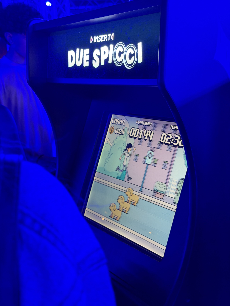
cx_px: 115
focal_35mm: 48
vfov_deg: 39.7
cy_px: 153
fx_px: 425
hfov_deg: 30.3
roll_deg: +1.2
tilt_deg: -12.1
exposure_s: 1/40
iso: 320
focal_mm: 6.76
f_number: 1.78
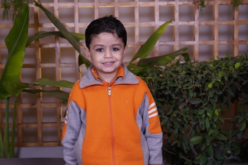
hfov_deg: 33.4
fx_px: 413
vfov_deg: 22.6
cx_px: 124
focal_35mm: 60
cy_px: 82
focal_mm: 40
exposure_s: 1/125
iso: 320
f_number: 4.5
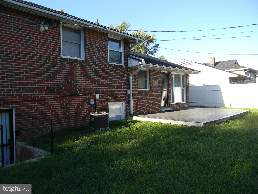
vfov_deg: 49.7
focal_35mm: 28
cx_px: 129
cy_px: 97
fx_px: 209
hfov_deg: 63.4
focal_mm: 5
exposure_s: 1/266
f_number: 3.5
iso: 80
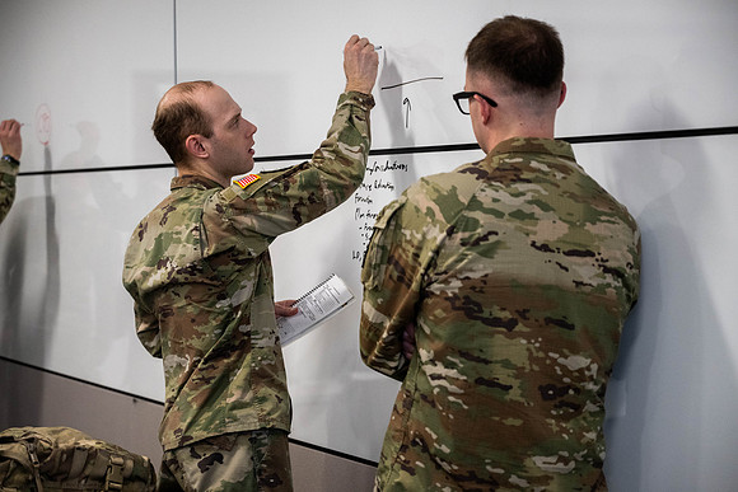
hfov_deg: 28.1
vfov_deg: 19.0
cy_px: 246
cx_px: 369
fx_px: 1474
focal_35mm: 72
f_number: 4
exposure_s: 1/400
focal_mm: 70
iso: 2500
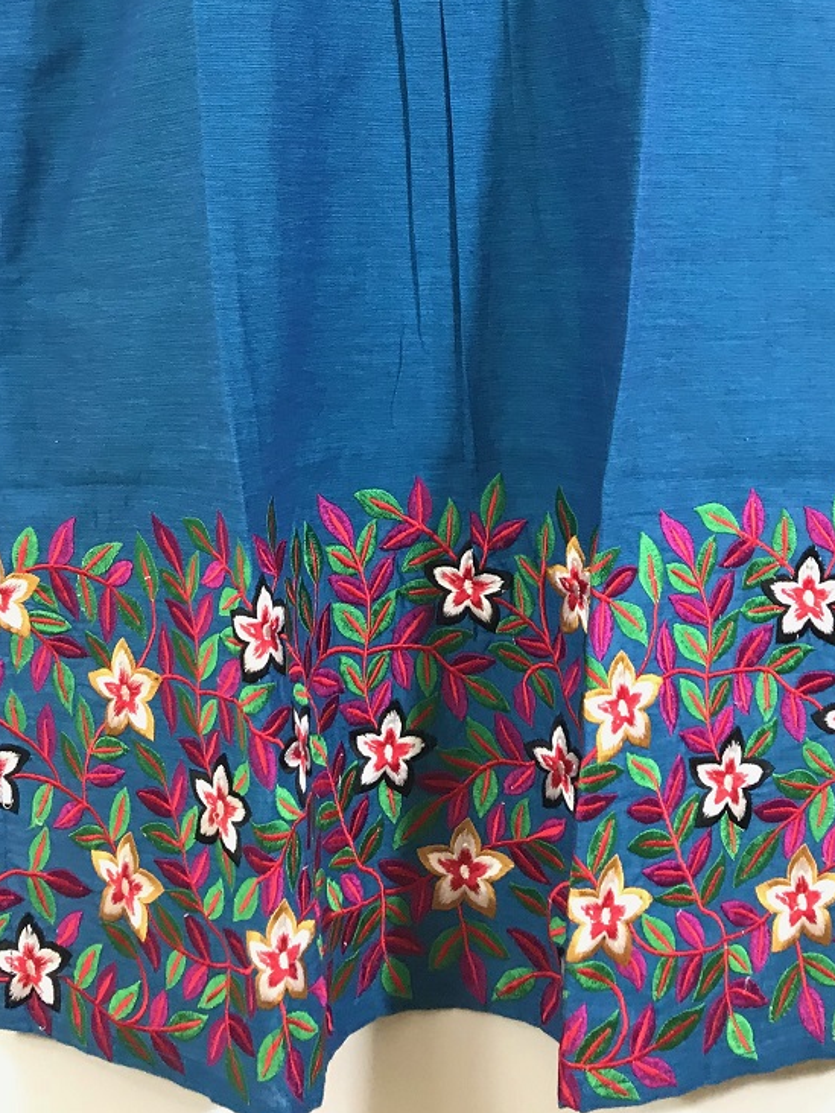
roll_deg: -0.4
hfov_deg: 28.5
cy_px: 145
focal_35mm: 51
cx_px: 465
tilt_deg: -1.6
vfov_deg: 35.6
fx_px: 1640
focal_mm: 3.99
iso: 40
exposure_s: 1/17
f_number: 1.8
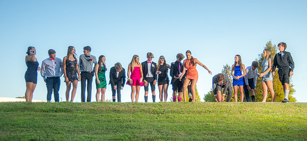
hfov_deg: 46.8
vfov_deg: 22.4
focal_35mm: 45
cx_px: 160
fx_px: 355
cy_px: 97
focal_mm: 38
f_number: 4.5
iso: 125
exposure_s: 1/250
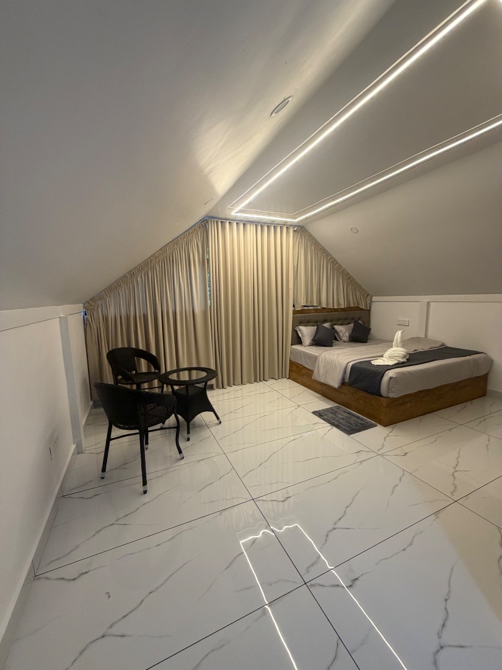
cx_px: 251
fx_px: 271
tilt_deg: -6.8
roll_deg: -0.1
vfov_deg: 102.1
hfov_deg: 85.7
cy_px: 335
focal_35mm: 14
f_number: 2.2
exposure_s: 1/100
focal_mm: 2.22
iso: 250
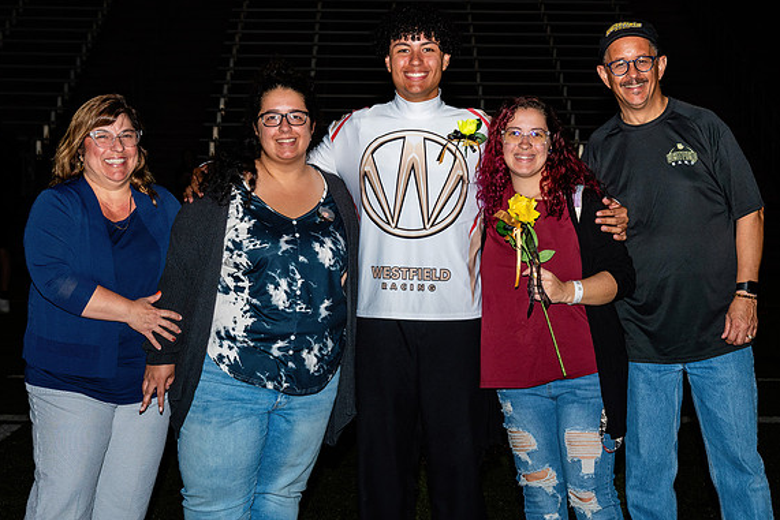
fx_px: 1734
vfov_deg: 17.1
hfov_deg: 25.3
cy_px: 243
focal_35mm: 80
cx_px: 439
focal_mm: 40
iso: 320
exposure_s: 1/200
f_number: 5
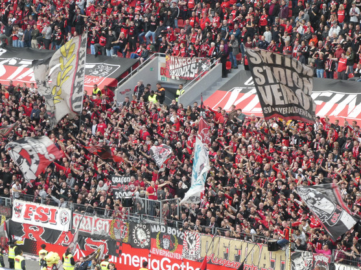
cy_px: 144
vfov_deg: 8.1
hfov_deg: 10.8
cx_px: 165
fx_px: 1918
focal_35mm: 184
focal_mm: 28.7
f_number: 5.5
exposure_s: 1/80
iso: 320
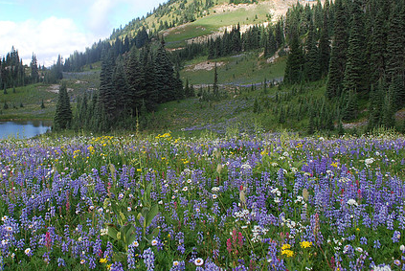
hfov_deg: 51.0
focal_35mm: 37
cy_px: 90
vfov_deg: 35.7
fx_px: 417
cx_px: 141
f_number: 9
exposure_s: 1/125
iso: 200
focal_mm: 18
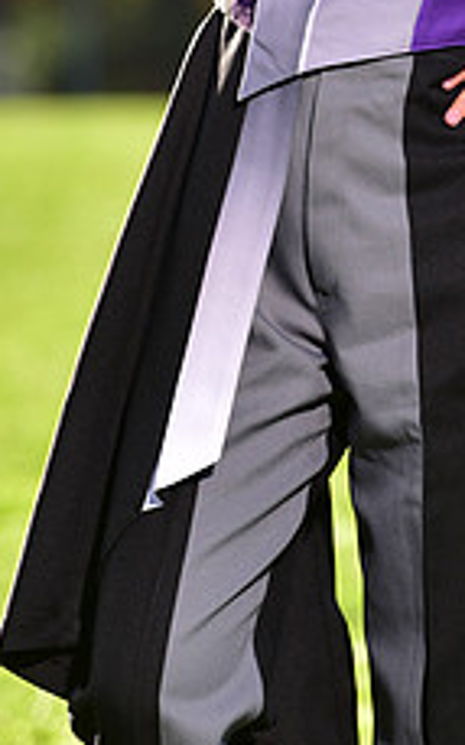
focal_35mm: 517
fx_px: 10489
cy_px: -143
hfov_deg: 2.5
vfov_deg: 4.1
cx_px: 392
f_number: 5
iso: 80
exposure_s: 1/250
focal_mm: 200
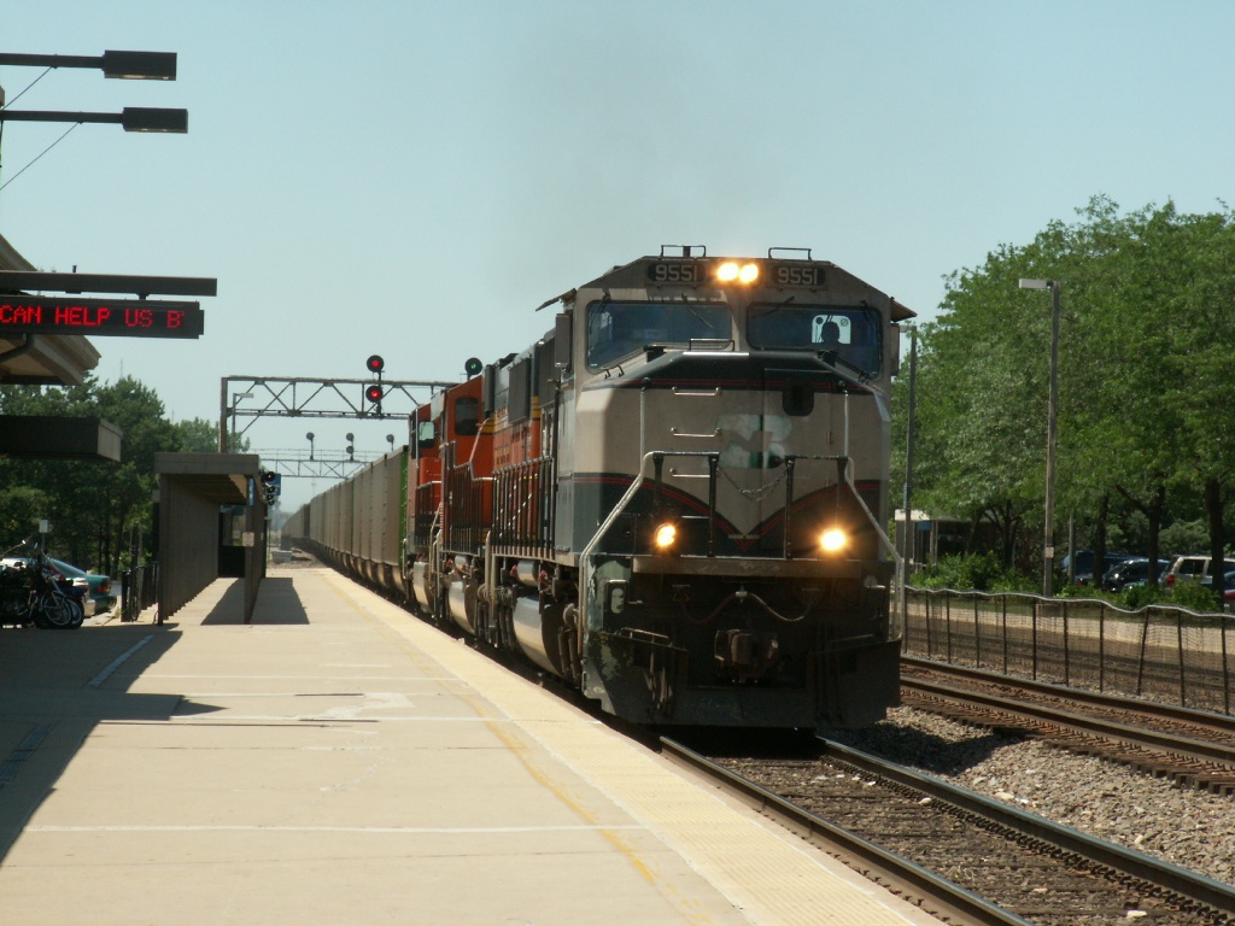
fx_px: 5352
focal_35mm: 150
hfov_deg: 13.2
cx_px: 618
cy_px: 463
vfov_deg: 9.9
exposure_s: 1/200
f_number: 7.1
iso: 50
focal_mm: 24.47
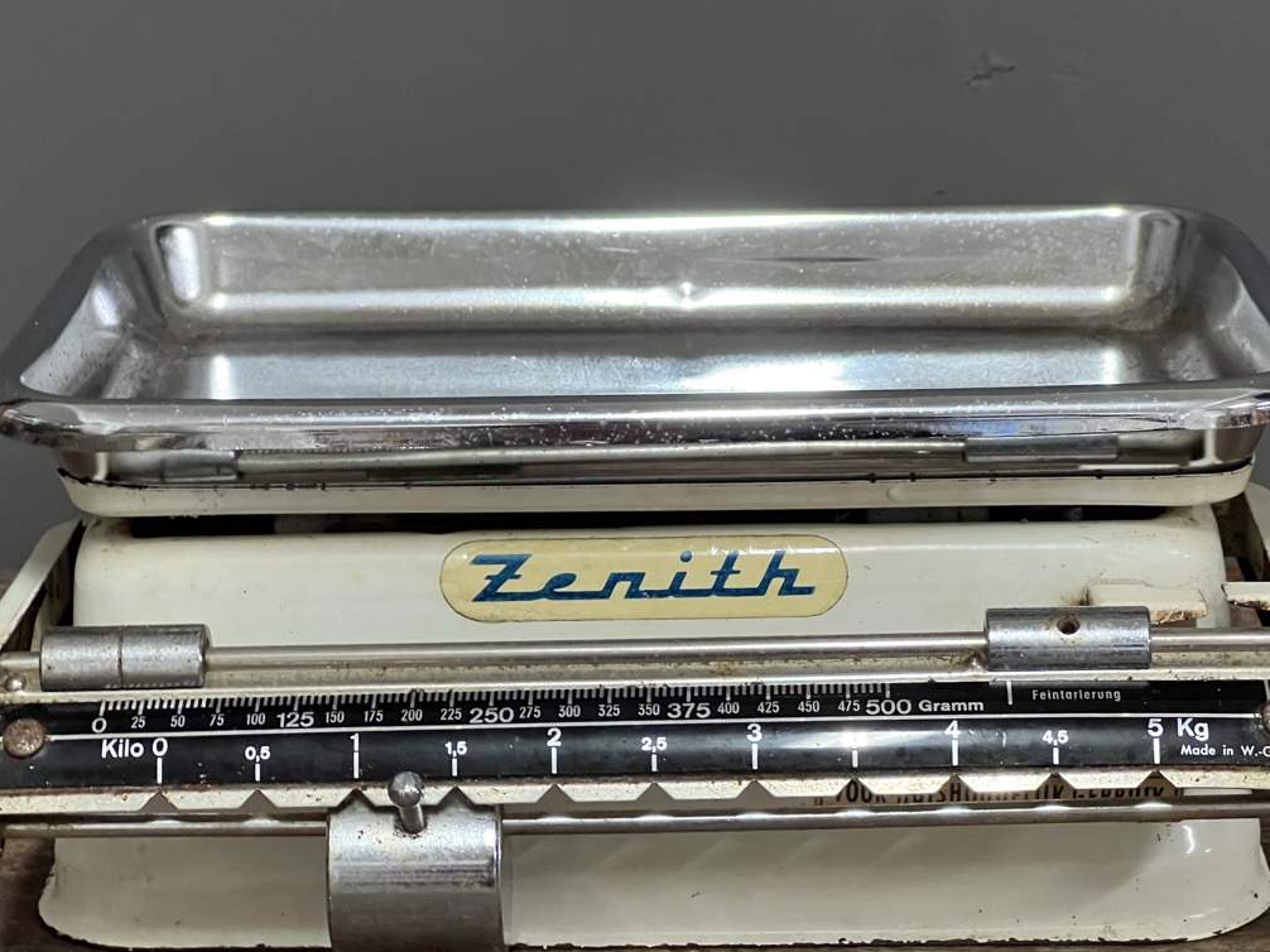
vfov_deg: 15.1
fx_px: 3595
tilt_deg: -15.8
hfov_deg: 20.0
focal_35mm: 98
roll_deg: +1.3
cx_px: 645
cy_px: 510
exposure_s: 1/34
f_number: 2.8
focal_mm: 9
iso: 640
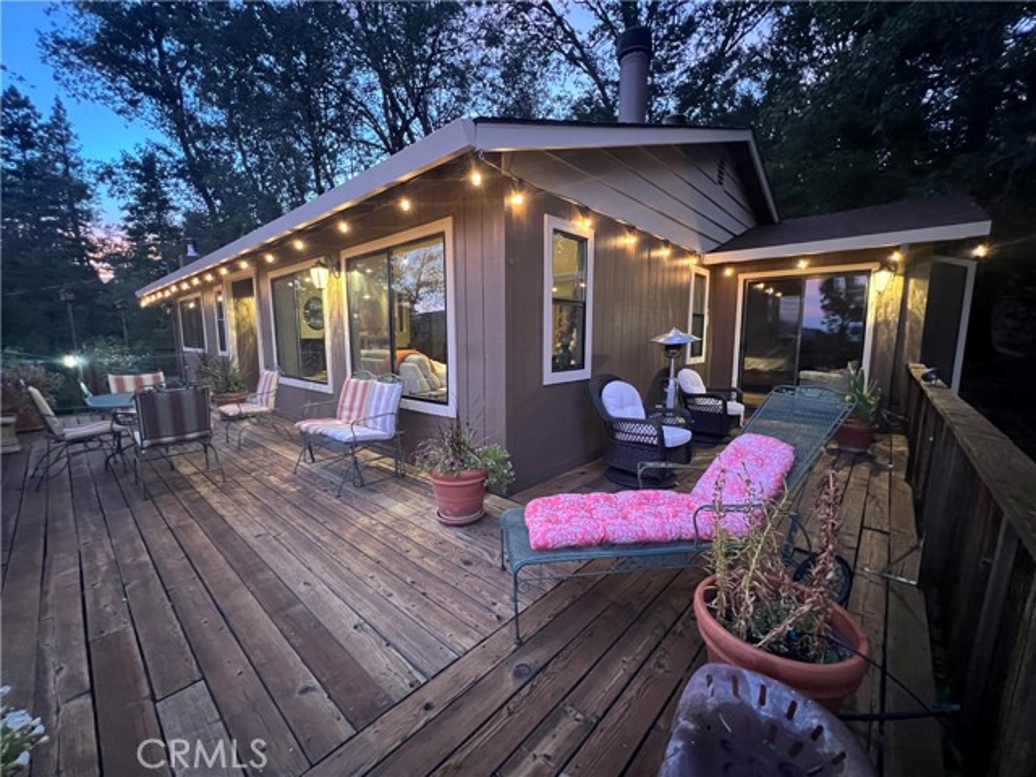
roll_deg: +0.7
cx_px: 518
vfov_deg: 89.9
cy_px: 388
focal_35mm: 13
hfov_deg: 106.2
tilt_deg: -7.1
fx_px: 389
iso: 800
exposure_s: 1/40
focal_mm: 1.57
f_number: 1.8
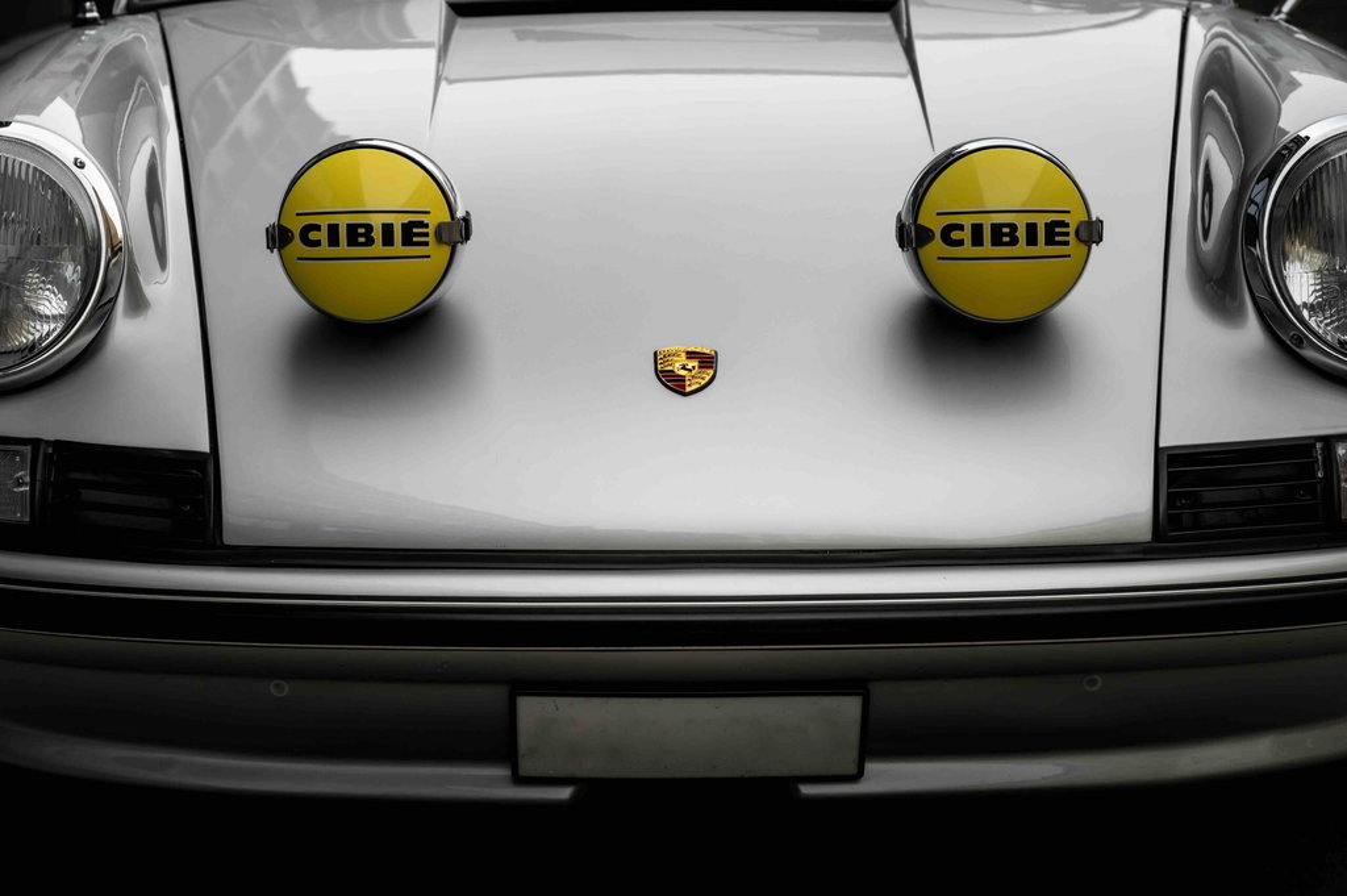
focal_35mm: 83
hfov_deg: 24.5
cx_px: 674
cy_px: 448
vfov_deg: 16.4
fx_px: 3103
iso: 500
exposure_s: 1/320
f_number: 7.1
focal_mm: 83
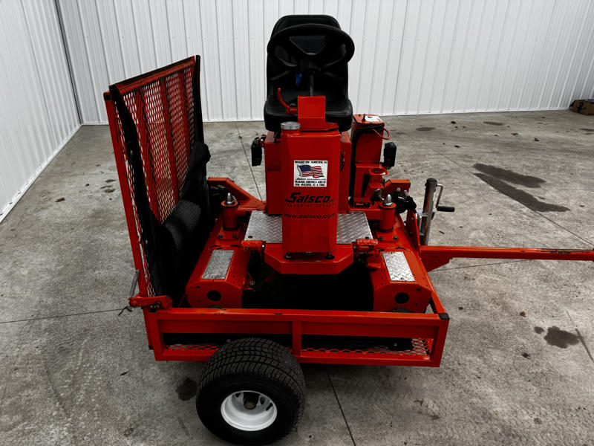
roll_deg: -1.6
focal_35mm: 24
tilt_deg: -28.4
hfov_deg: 71.6
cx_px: 297
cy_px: 223
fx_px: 412
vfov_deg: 56.8
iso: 80
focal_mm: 6.76
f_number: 1.78
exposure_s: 1/120
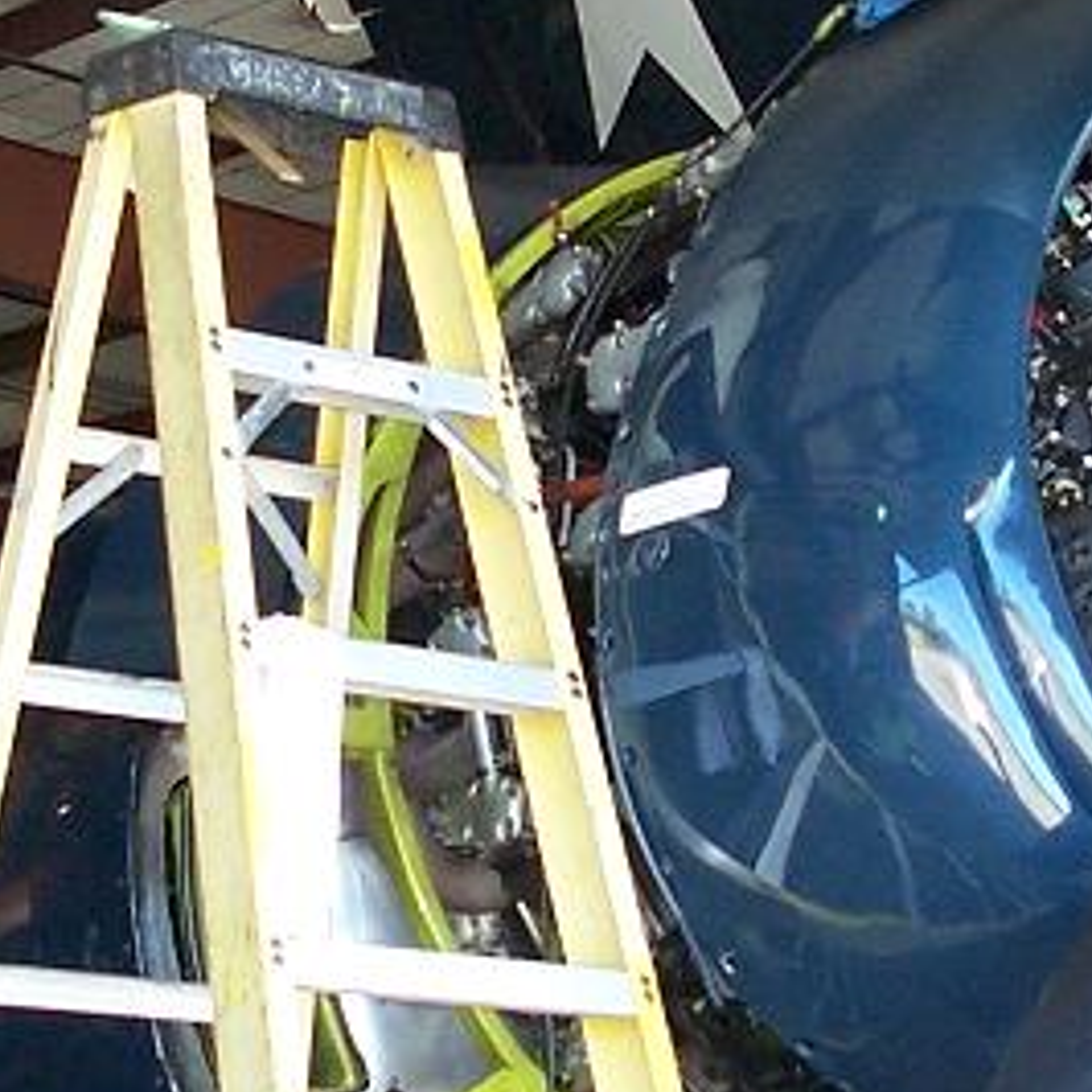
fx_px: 4783
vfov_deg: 13.0
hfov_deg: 13.0
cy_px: 546
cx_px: 583
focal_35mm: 134
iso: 140
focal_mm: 6
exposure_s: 1/60
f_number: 2.8
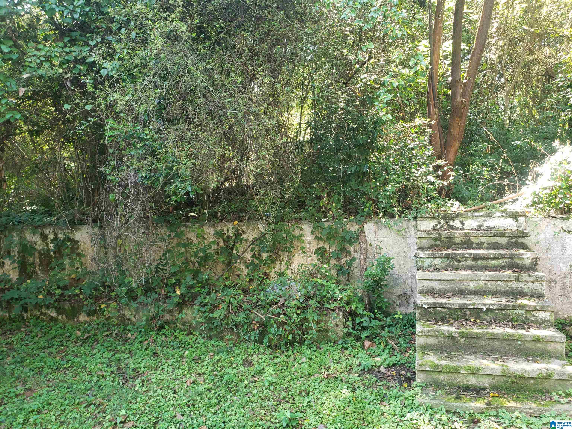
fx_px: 430
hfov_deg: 67.3
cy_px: 214
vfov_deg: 53.1
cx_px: 286
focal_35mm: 26
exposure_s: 1/50
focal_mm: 4.3
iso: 100
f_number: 2.4
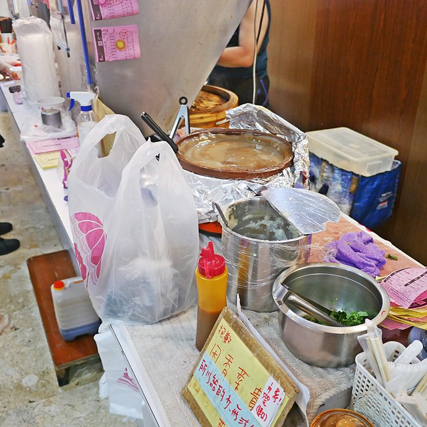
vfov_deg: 48.4
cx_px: 262
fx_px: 474
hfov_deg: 48.1
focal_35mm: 34
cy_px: 220
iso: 1000
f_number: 2.5
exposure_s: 1/60
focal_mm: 14
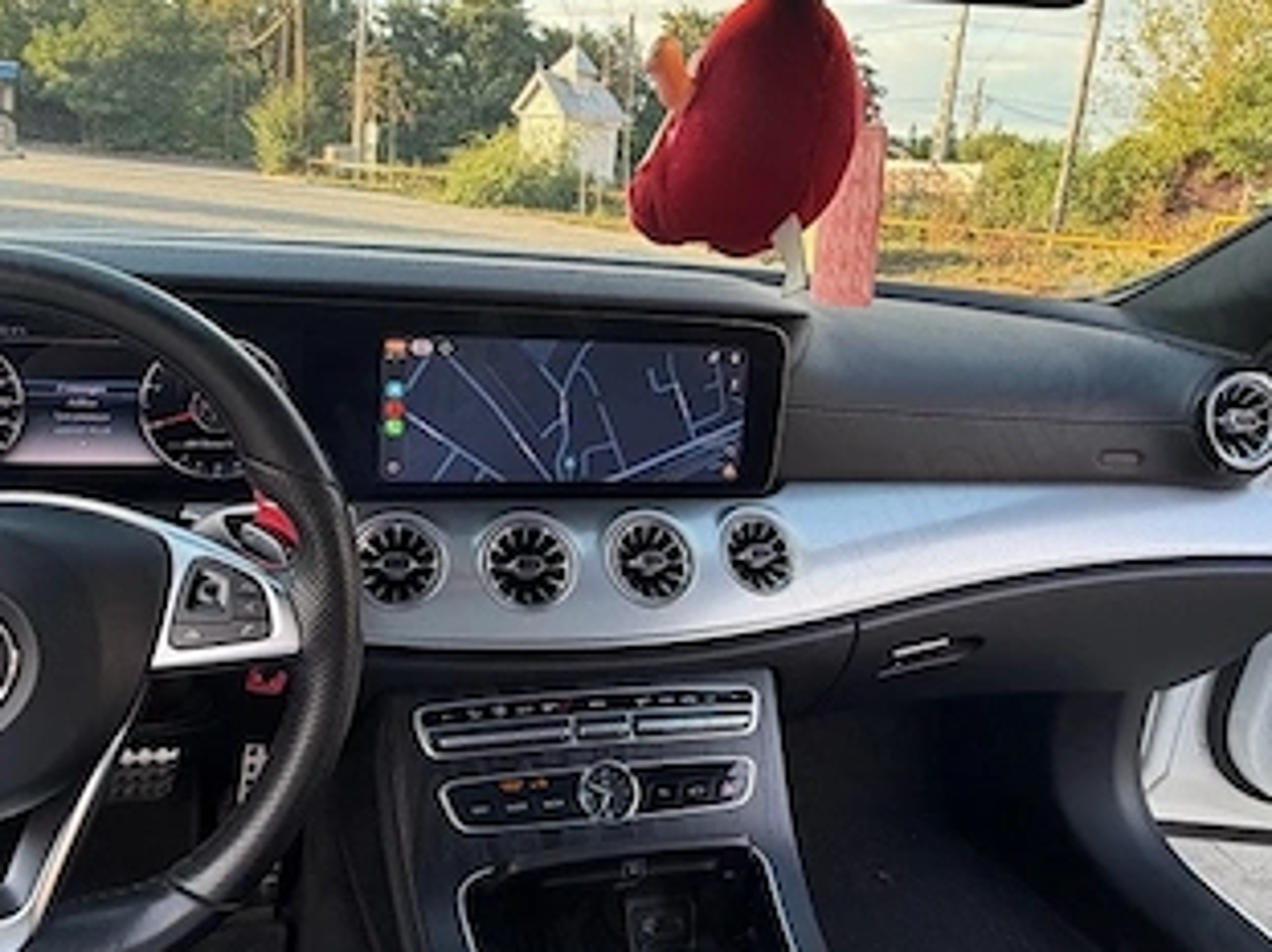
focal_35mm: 27
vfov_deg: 51.3
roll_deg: -5.1
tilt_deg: -14.4
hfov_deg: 65.2
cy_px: 441
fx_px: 992
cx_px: 569
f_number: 2.2
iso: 50
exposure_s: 1/102
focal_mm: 2.22
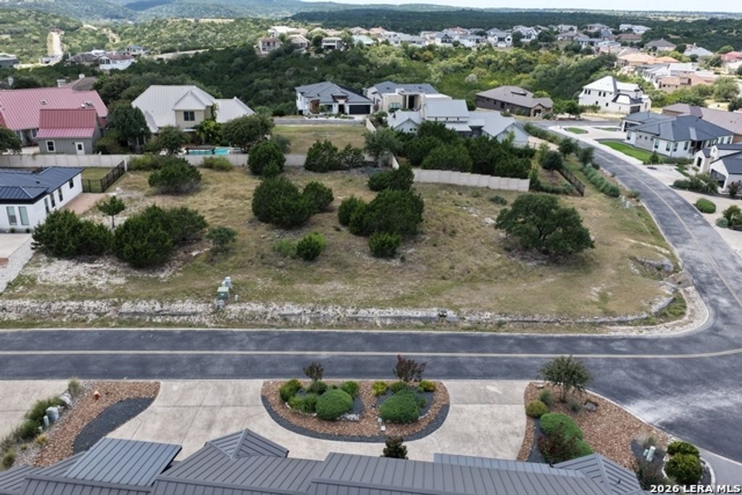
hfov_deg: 65.5
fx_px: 577
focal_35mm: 28
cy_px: 248
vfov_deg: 46.4
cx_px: 371
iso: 200
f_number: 2.8
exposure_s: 1/800
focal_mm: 14.45
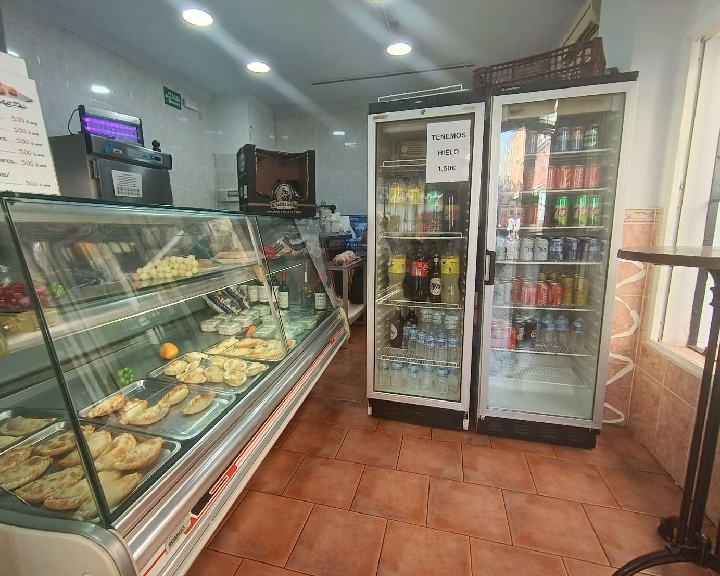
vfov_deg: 73.8
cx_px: 345
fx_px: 384
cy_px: 288
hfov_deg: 86.3
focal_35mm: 18
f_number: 2.2
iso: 152
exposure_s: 1/50
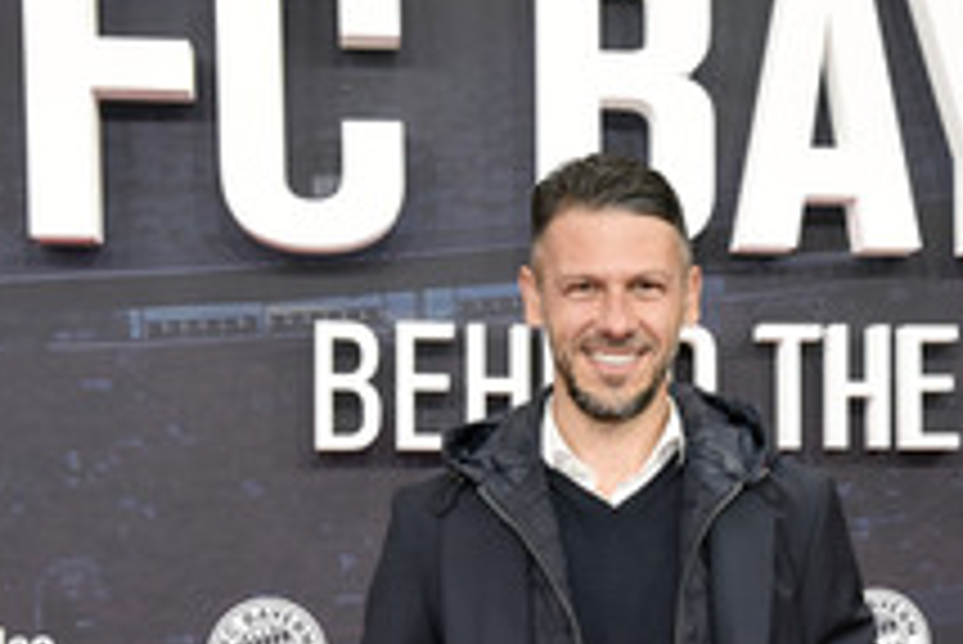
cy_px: 617
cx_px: 659
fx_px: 2141
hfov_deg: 25.2
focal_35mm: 80
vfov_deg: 16.8
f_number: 6.3
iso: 1600
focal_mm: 38
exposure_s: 1/125
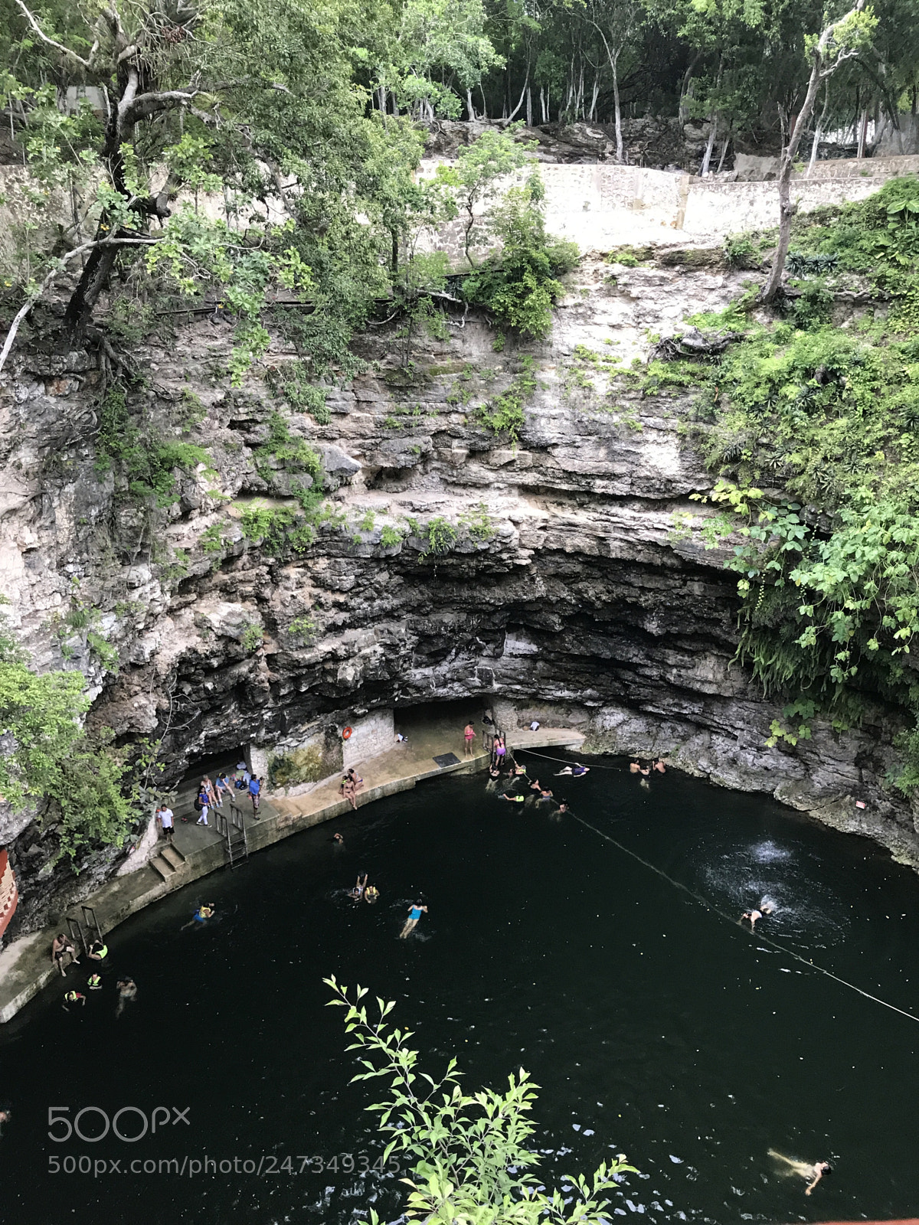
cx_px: 460
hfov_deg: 49.7
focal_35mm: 28
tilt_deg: -21.9
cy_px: 612
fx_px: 991
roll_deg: +2.5
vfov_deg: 63.4
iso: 25
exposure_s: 1/30
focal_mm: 3.99
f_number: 1.8
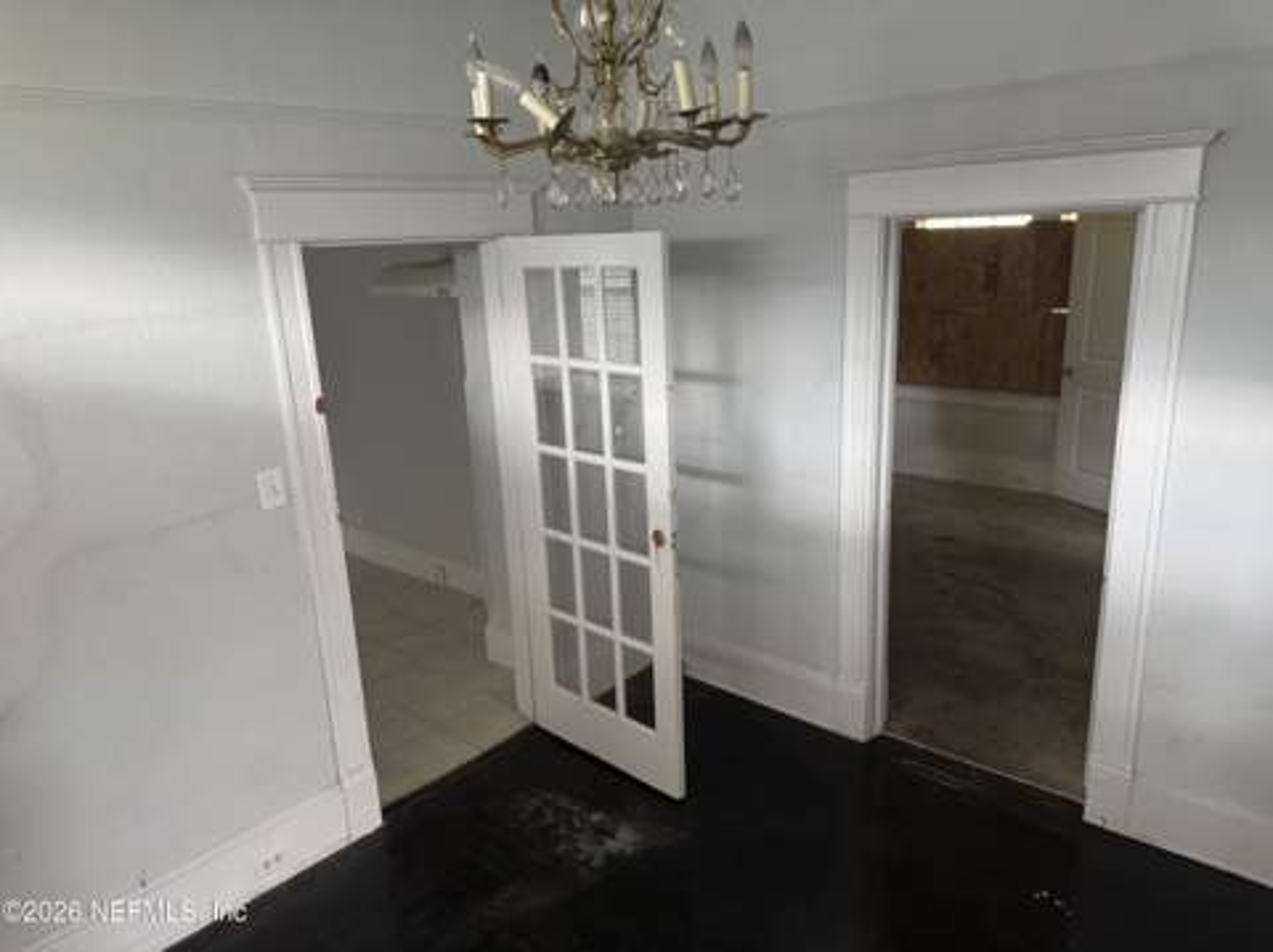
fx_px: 882
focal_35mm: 24
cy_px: 476
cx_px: 636
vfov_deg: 56.7
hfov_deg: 71.7
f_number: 1.78
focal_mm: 6.76
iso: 500
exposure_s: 1/60
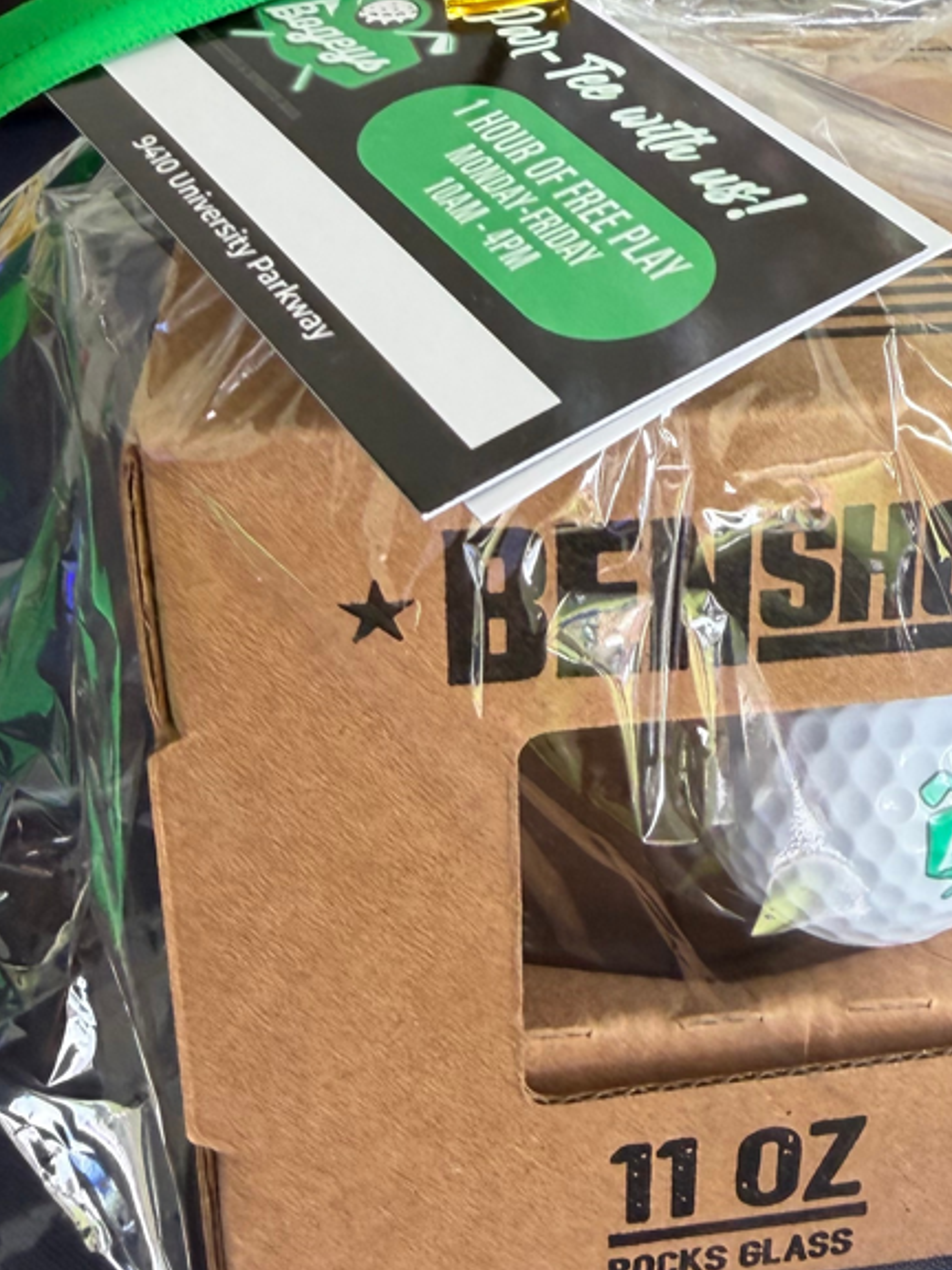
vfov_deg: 37.8
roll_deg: -4.1
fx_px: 1833
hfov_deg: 28.5
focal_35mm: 50
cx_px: 749
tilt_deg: -20.5
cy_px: 423
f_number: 2.2
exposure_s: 1/120
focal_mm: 2.22
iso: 125
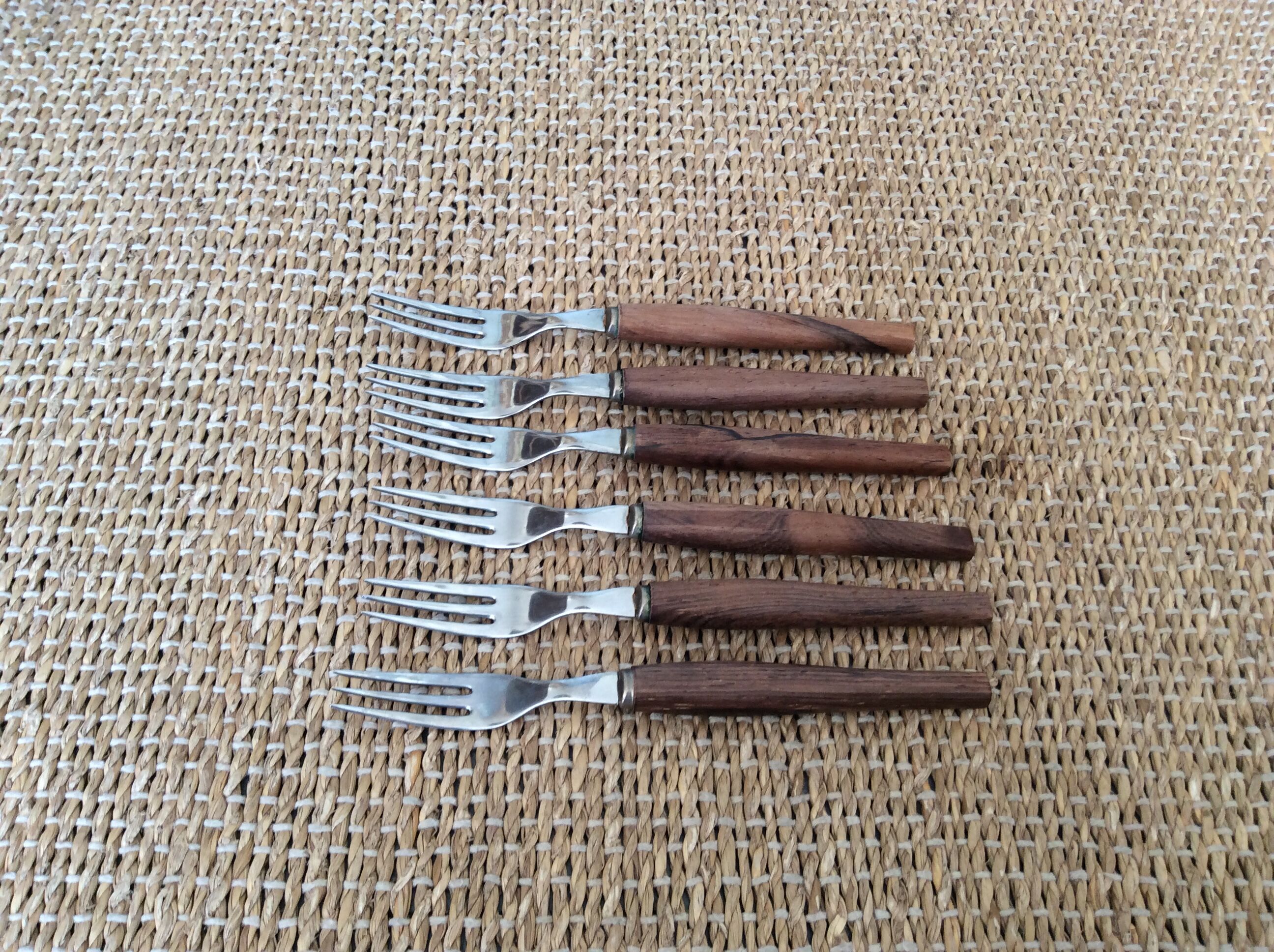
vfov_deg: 44.1
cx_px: 637
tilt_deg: -59.1
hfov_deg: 56.9
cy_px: 476
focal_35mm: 32
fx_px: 1176
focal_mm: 3.3
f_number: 2.4
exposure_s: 1/24
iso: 64
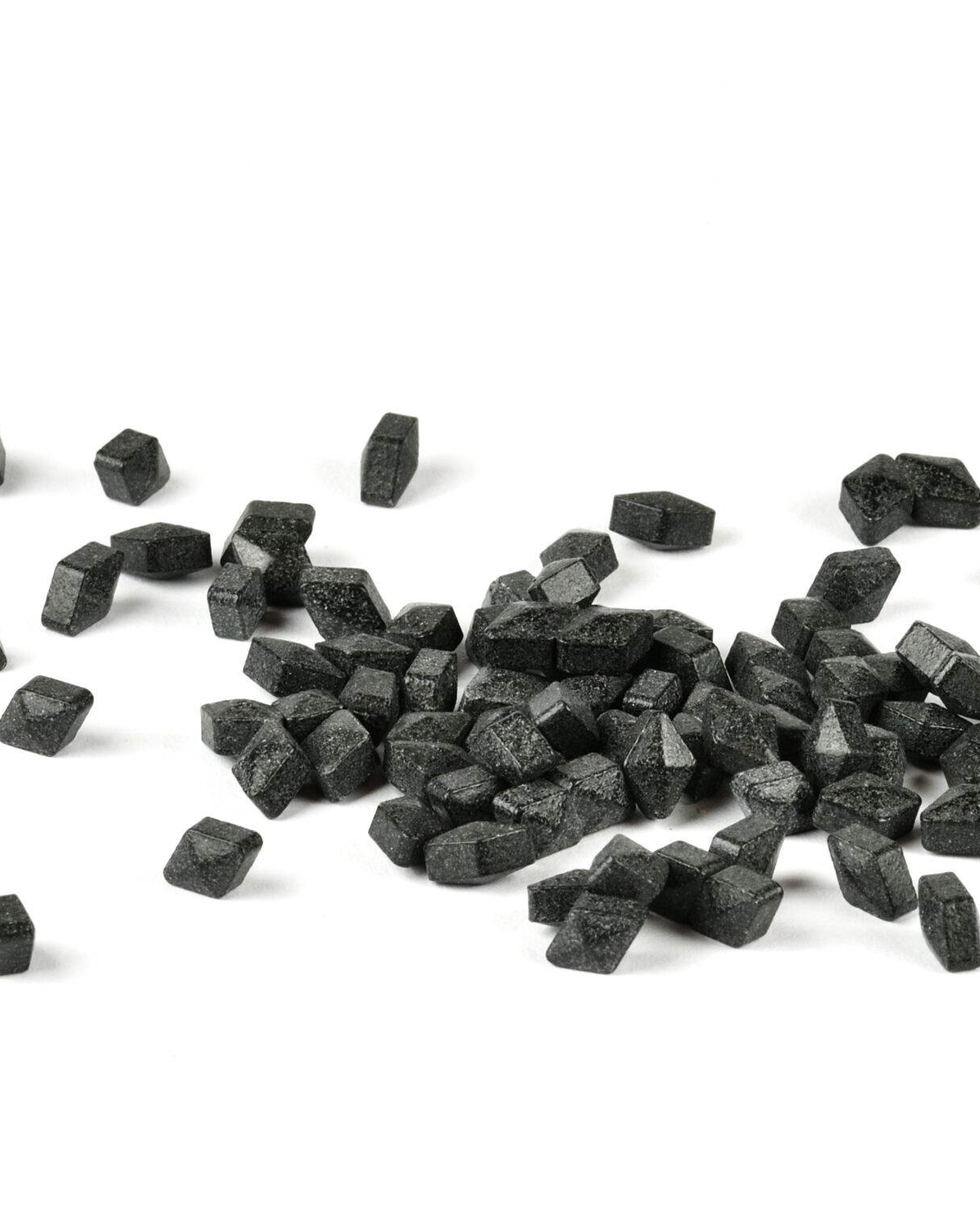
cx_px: 598
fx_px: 8953
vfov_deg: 7.8
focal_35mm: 247
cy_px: 661
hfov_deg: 6.3
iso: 320
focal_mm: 105
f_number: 20
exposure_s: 1/8
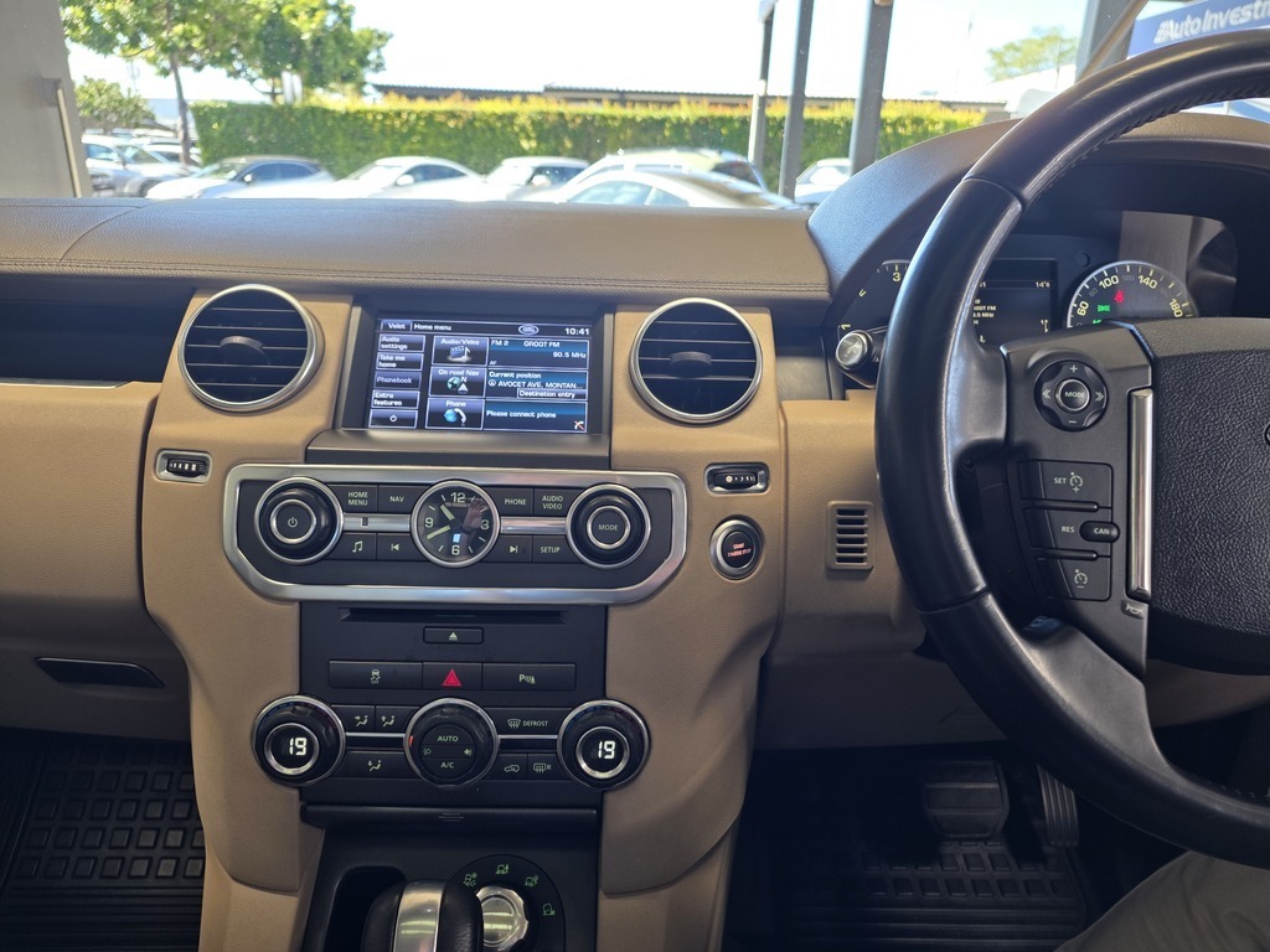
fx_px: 844
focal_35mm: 23
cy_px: 476
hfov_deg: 73.9
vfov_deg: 58.9
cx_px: 635
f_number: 1.7
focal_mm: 6.25
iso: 80
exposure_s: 1/50
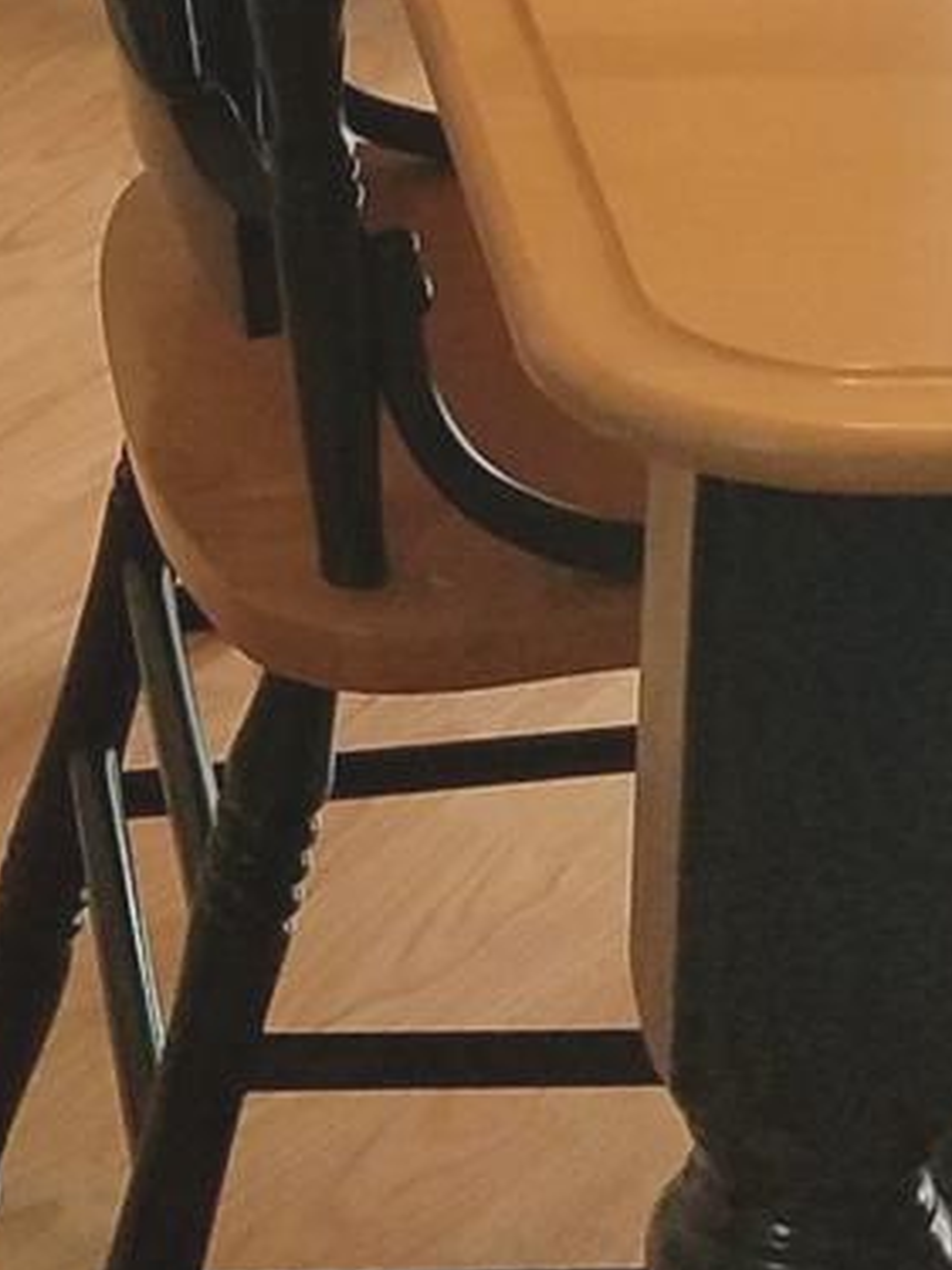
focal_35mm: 142
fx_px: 5210
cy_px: -1016
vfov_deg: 12.7
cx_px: 274
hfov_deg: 10.4
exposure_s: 1/120
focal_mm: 4.2
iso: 50
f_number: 1.7
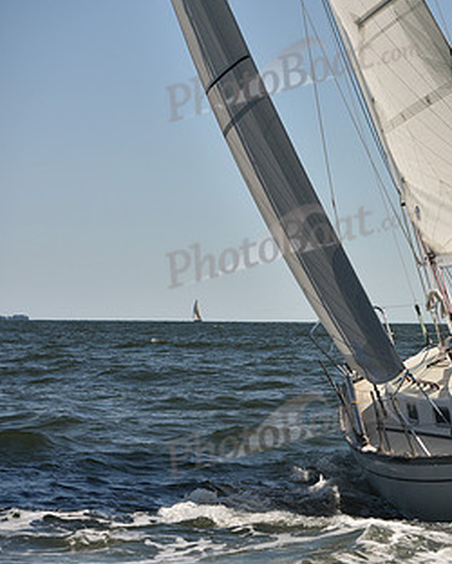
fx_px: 2038
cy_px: 310
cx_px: 515
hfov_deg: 12.4
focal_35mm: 122
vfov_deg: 15.8
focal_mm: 70
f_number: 5.6
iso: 250
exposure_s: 1/1250
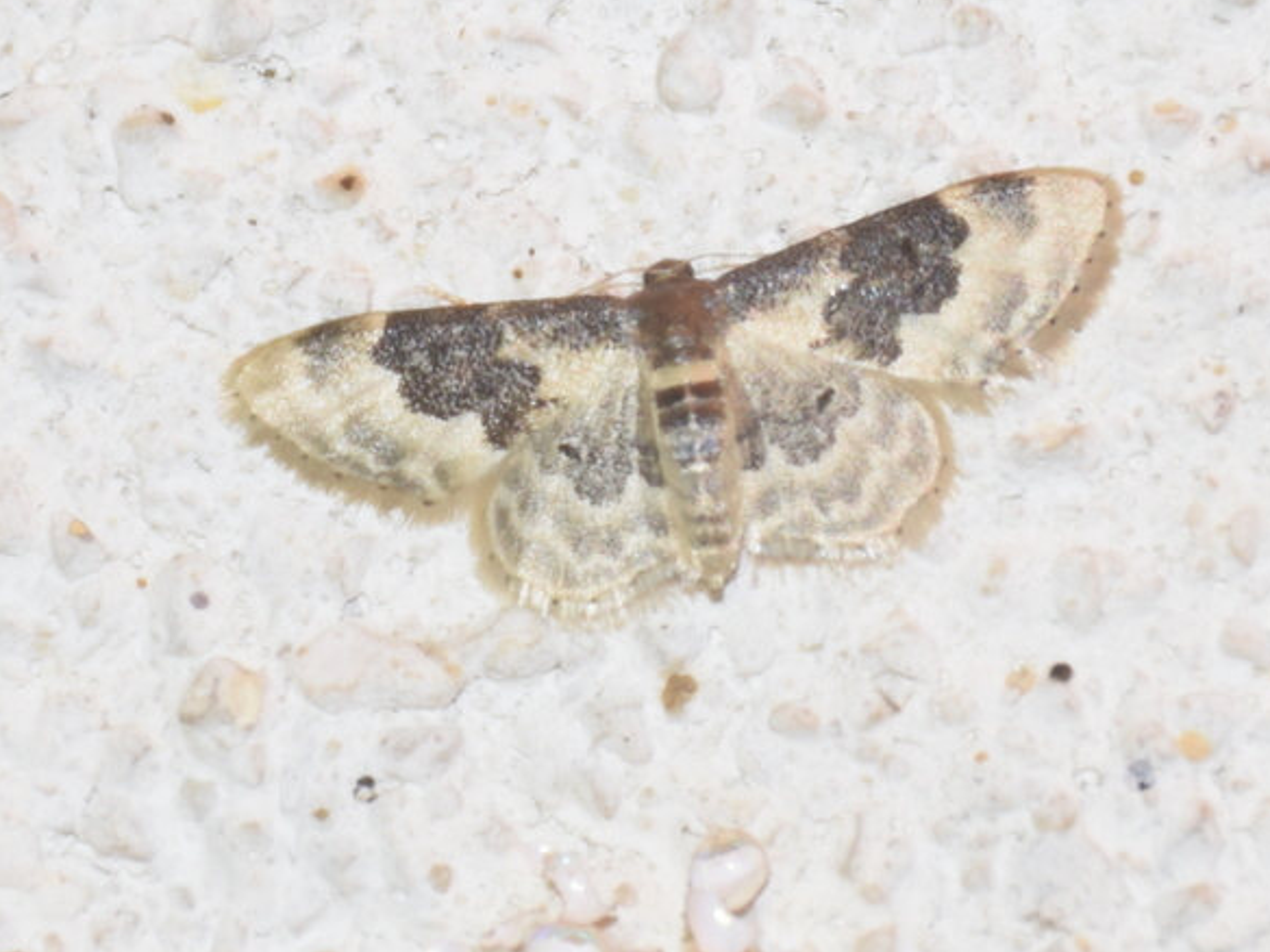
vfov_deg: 4.5
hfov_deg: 6.0
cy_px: 348
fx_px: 12180
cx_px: 710
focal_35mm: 332
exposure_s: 1/60
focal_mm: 140
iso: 320
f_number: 7.1
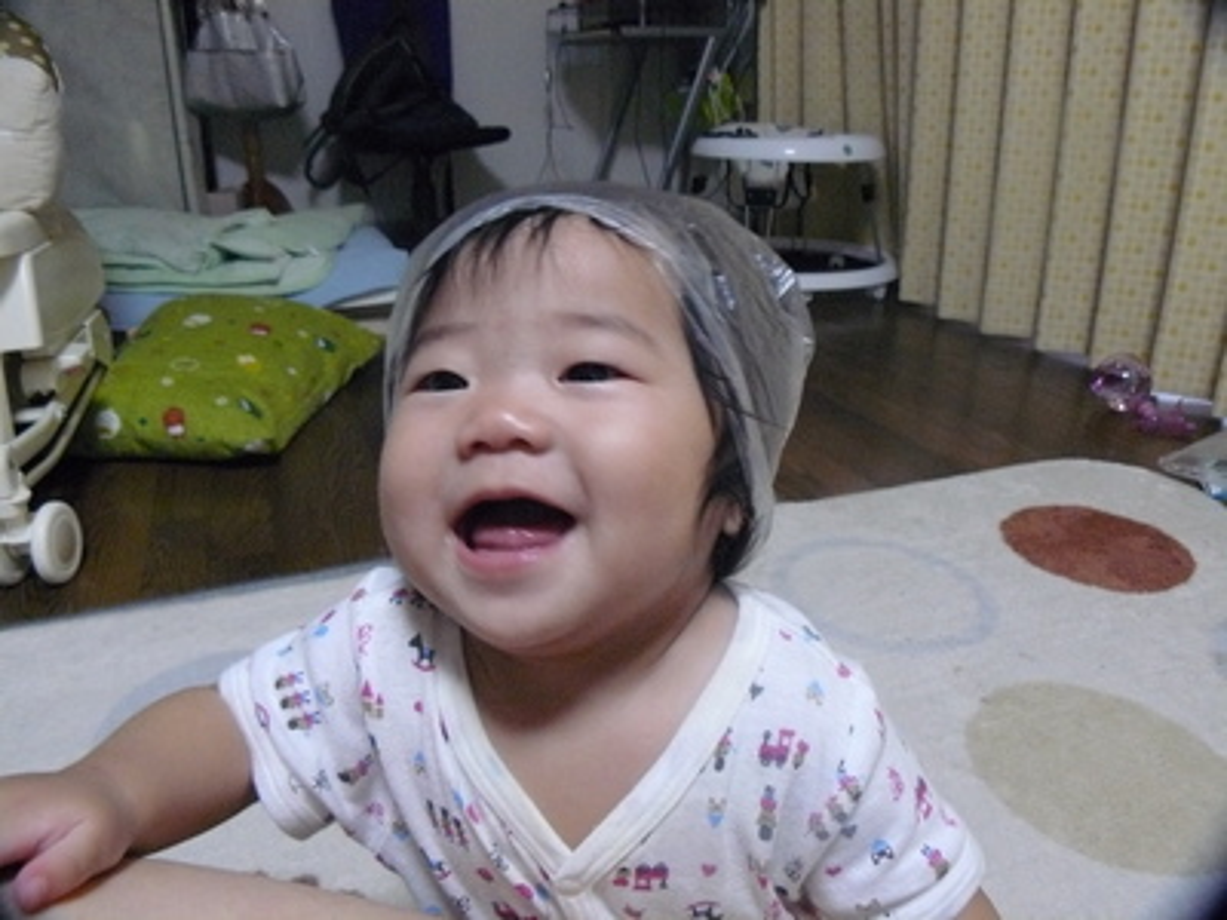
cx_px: 614
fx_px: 1276
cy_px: 460
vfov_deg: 39.7
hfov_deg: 51.4
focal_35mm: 36
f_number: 2.8
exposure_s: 1/20
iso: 400
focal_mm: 6
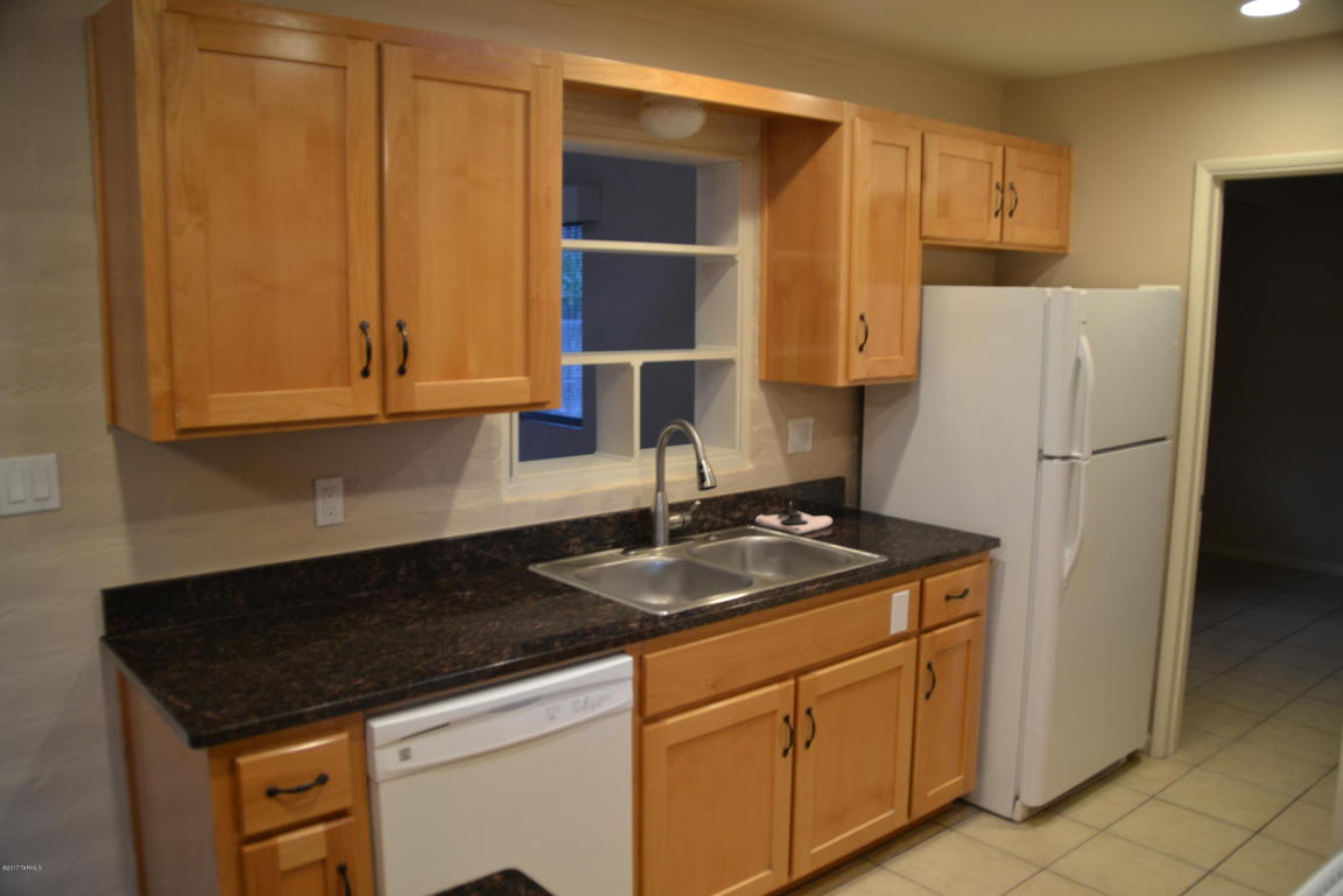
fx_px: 1007
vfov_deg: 47.9
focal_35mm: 27
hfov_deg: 67.4
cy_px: 448
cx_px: 672
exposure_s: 1/10
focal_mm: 18
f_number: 3.5
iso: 400
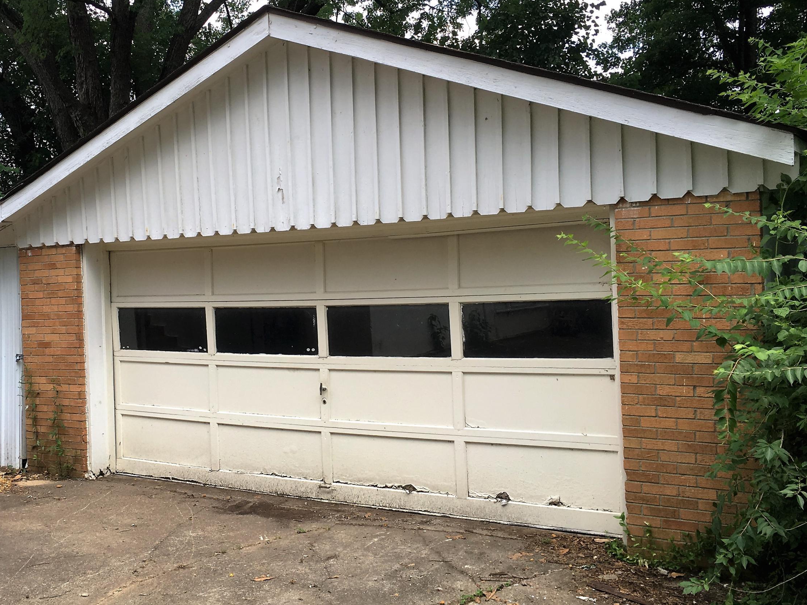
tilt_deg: +2.2
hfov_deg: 47.5
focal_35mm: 39
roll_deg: +2.2
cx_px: 314
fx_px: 909
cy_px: 301
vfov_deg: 36.8
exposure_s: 1/413
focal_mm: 4.15
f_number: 2.2
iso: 25
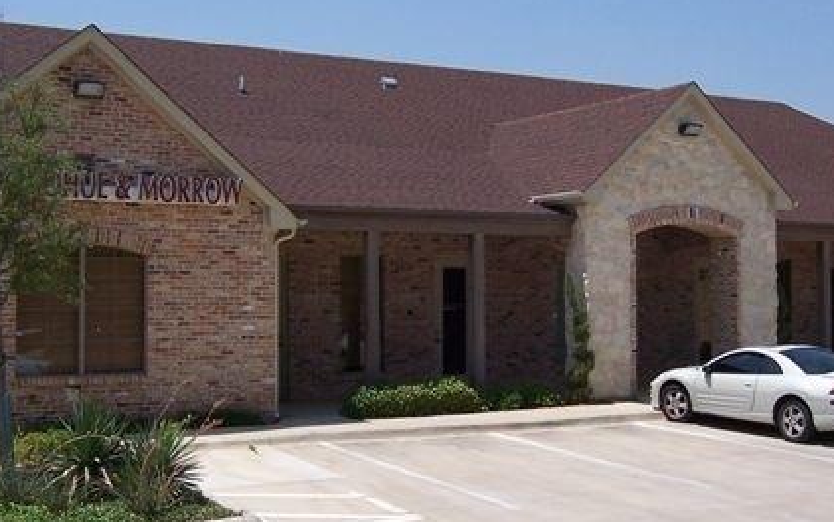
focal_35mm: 53
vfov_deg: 24.4
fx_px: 1205
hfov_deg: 38.1
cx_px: 468
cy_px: 241
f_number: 4
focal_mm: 5.5
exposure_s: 1/1000
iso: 80
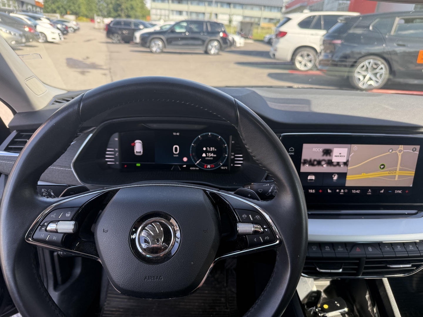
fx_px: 293
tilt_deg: -21.2
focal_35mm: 24
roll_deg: -4.5
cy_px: 158
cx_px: 212
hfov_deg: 71.6
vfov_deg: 56.8
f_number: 1.78
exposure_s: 1/464
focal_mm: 6.76
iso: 100
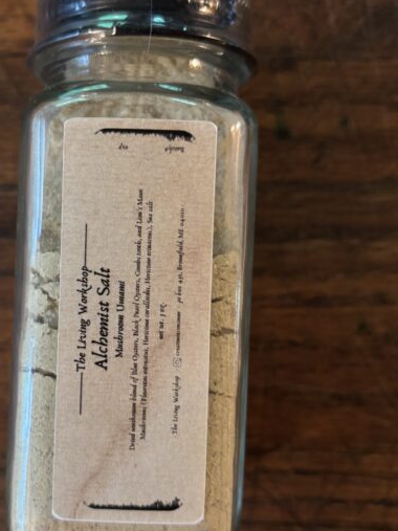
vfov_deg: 45.8
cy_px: 279
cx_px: 116
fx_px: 629
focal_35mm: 41
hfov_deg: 34.6
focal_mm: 5.96
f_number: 1.6
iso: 640
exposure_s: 1/30
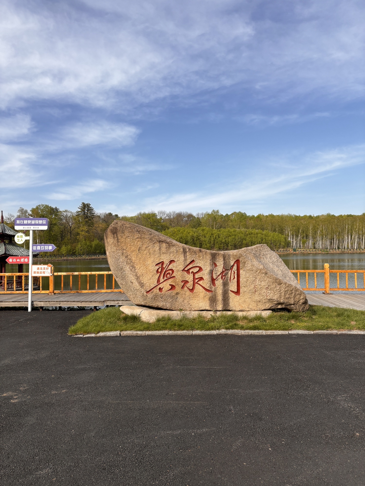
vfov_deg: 67.3
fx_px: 366
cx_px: 182
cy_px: 243
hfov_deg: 53.1
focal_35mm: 26
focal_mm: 5.96
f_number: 1.6
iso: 50
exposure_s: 1/2288
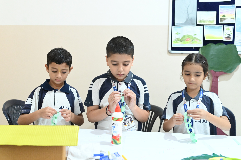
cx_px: 120
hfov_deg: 54.5
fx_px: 234
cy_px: 80
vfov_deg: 37.8
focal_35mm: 35
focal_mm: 35
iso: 8000
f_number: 3.5
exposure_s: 1/100
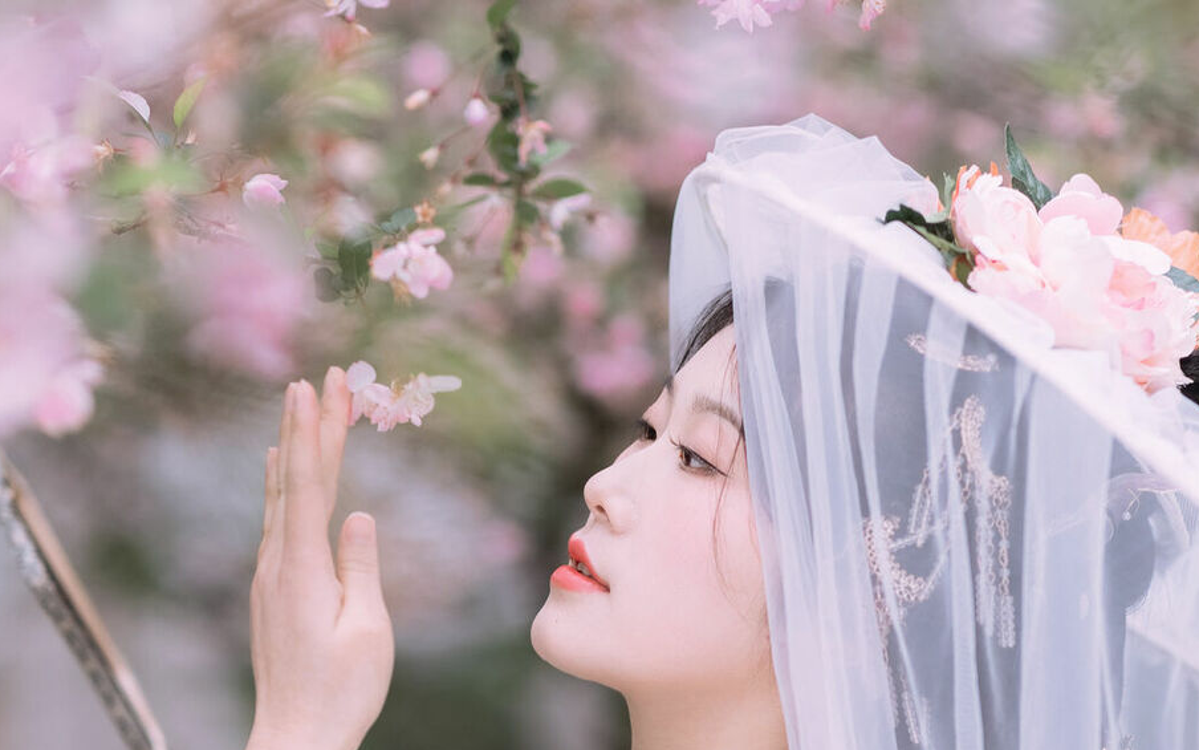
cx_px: 638
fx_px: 4934
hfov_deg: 13.9
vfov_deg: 8.7
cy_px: 674
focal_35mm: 151
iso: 160
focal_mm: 85
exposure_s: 1/320
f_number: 2
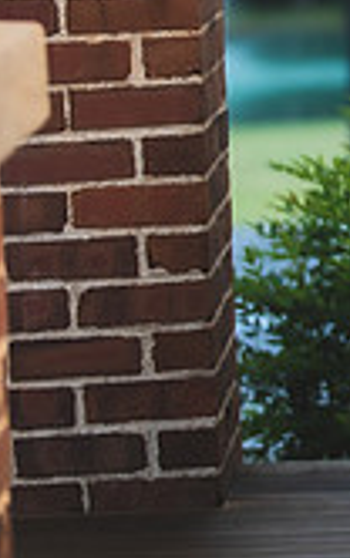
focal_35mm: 394
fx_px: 6003
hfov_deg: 3.3
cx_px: 931
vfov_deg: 5.3
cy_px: -61
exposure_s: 1/125
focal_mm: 95
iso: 100
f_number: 2.8
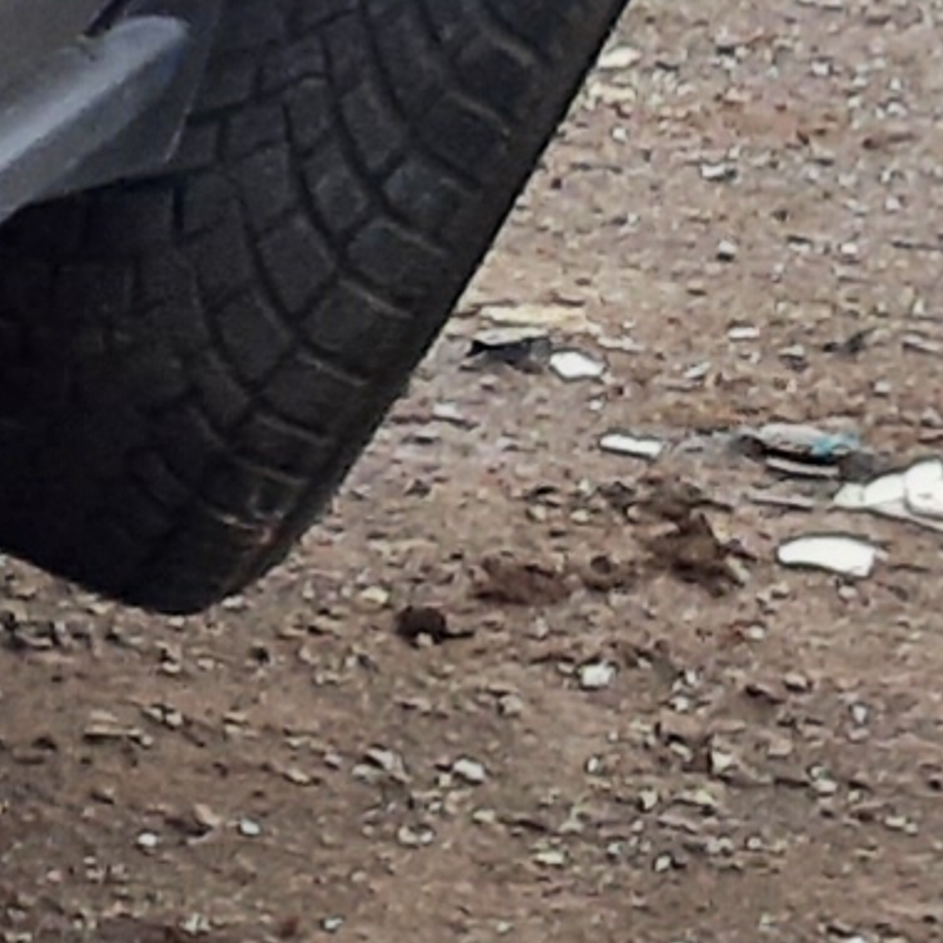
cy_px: -238
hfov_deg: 5.6
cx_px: -3529
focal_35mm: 242
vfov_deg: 7.2
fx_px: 7459
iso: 40
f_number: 1.7
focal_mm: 3.92
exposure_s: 1/259
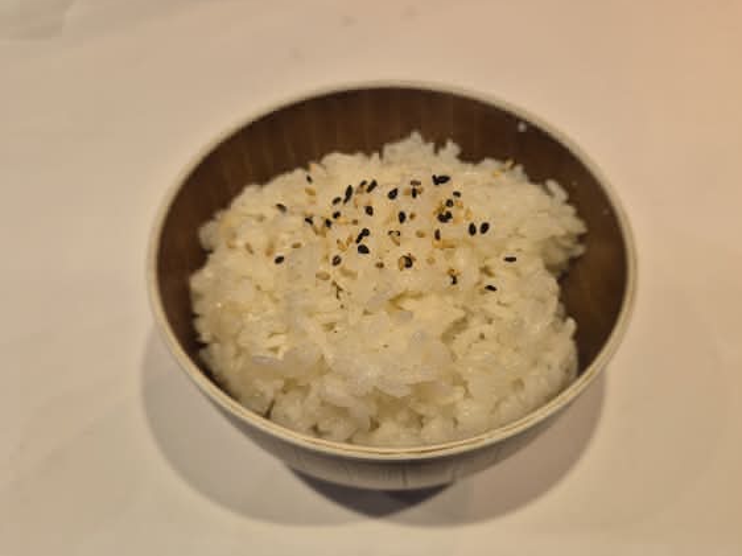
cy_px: 285
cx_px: 386
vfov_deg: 56.8
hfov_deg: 71.6
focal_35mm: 24
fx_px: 514
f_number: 1.8
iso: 40
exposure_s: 1/50
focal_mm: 5.4
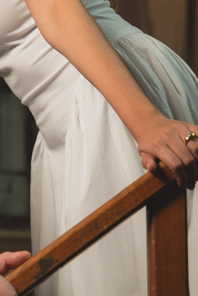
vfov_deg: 9.3
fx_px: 1804
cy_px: -61
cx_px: -86
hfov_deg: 6.2
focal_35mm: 219
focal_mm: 65
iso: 1000
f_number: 3.5
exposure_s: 1/160
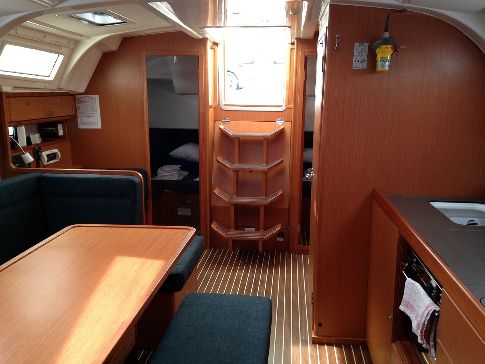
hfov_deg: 55.4
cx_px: 242
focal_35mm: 33
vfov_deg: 42.9
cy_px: 182
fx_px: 462
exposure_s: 1/24
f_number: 2.4
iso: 50
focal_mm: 4.12
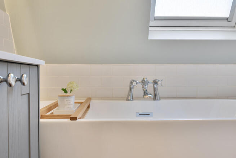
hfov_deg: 53.1
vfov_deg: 36.9
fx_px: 236
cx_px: 118
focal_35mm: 36
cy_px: 79
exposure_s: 1/1.25
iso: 100
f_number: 8
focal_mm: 24
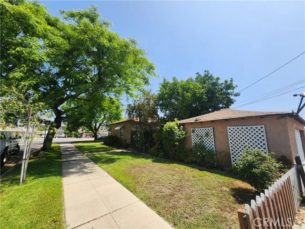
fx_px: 115
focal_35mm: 13
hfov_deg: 106.2
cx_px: 152
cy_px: 114
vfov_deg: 89.9
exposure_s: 1/1645
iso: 50
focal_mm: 2.2
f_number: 2.2
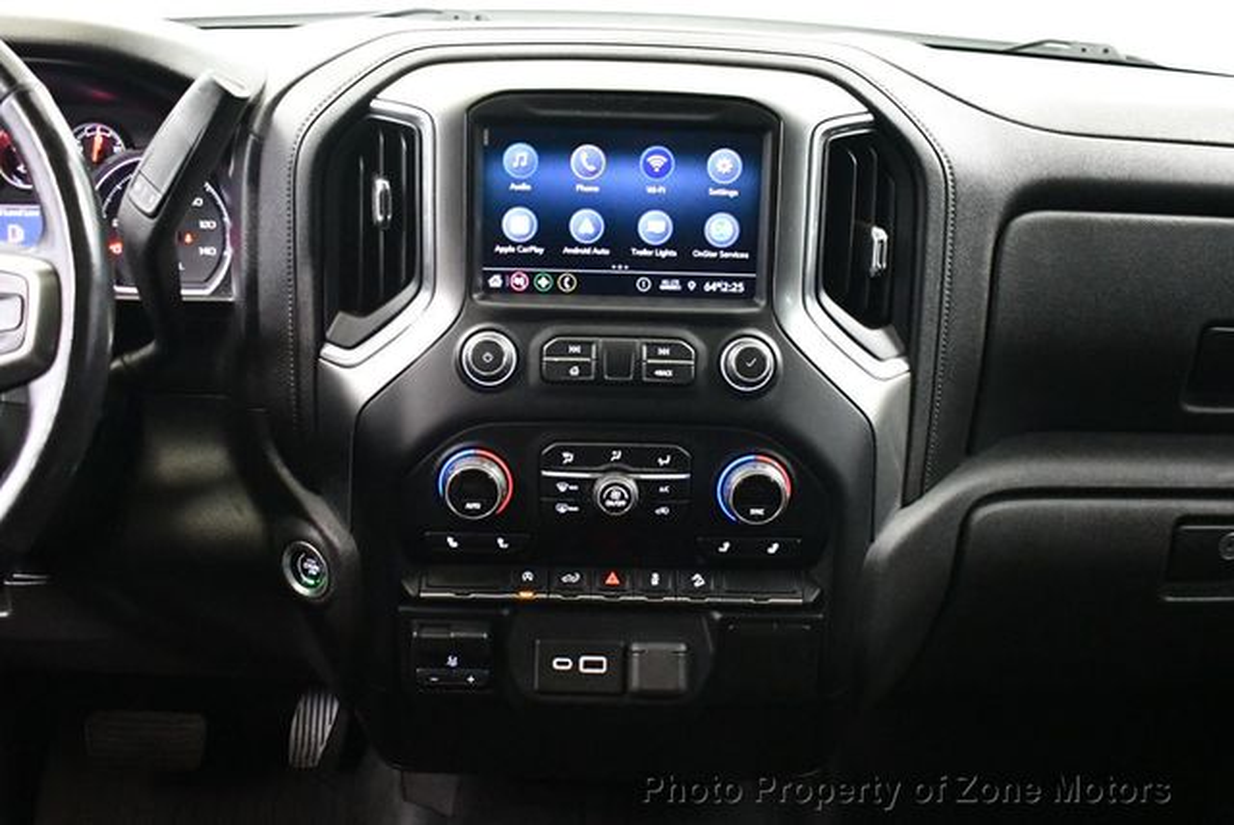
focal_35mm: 36
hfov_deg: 53.1
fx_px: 1235
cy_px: 412
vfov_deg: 36.9
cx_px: 617
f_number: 3.5
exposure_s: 1/60
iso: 8000
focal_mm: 18
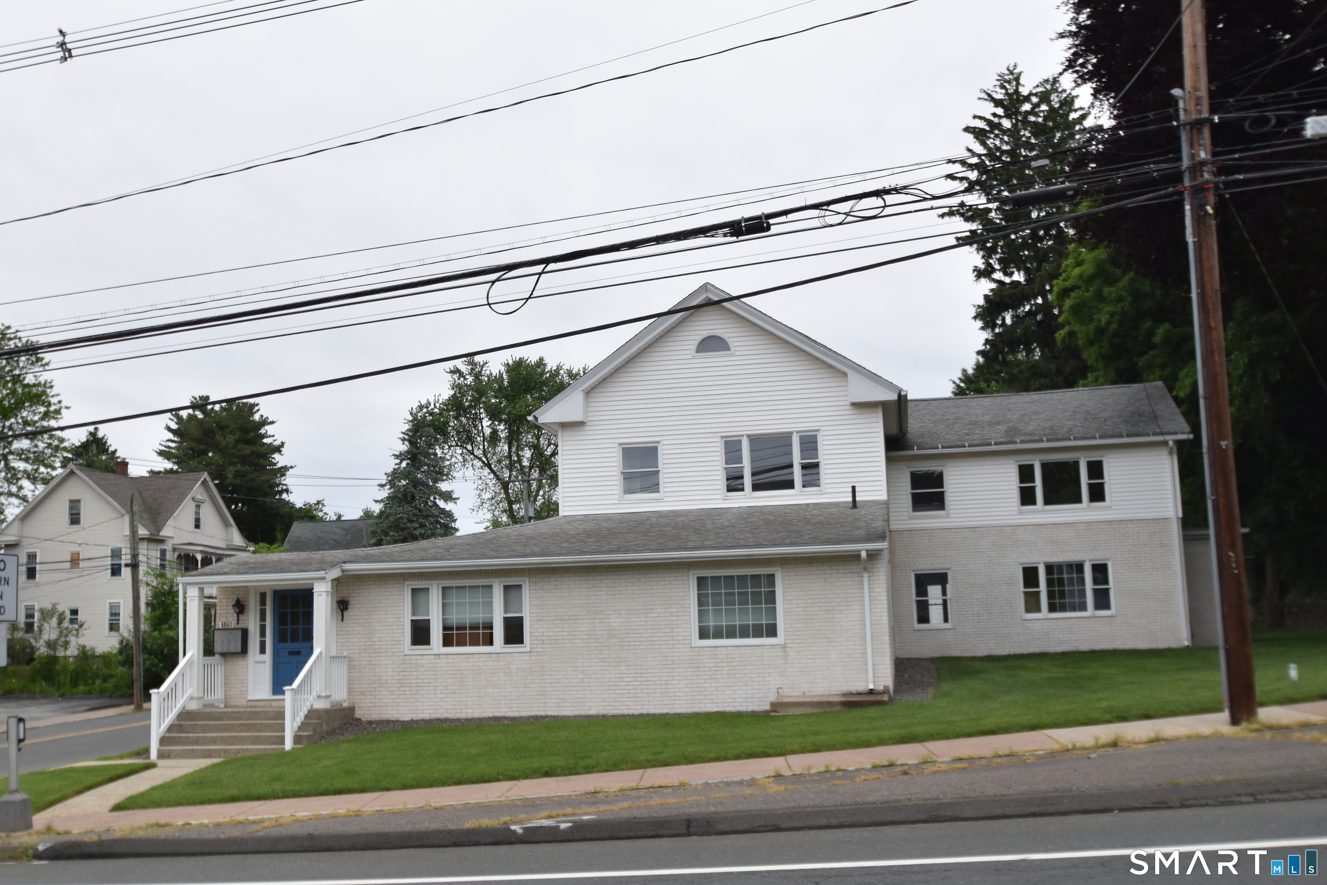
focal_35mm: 36
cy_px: 442
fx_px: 1327
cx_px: 664
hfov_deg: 53.1
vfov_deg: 36.9
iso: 360
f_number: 8
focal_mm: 24
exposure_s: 1/250
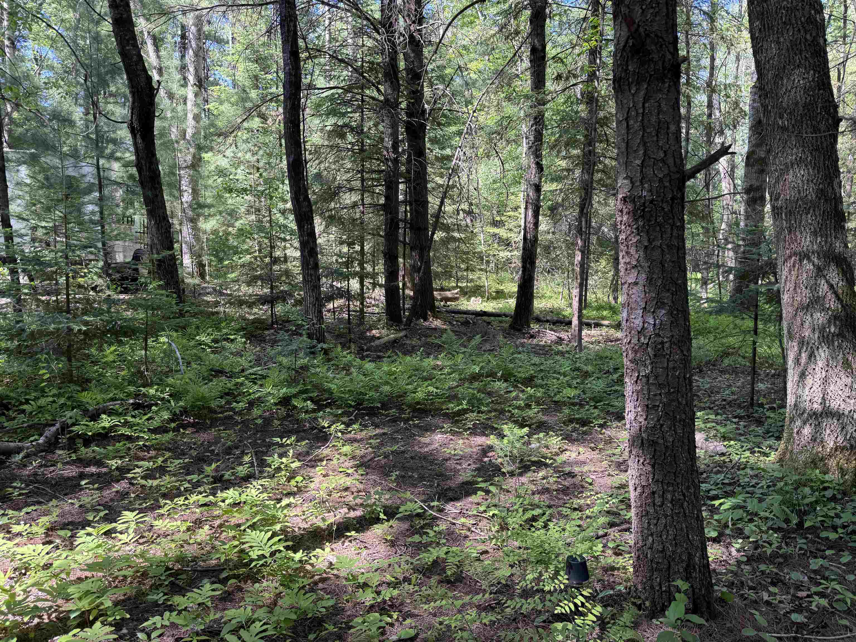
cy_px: 321
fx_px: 593
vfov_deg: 56.8
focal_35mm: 24
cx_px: 428
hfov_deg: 71.6
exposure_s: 1/173
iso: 64
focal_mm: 6.76
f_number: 1.78
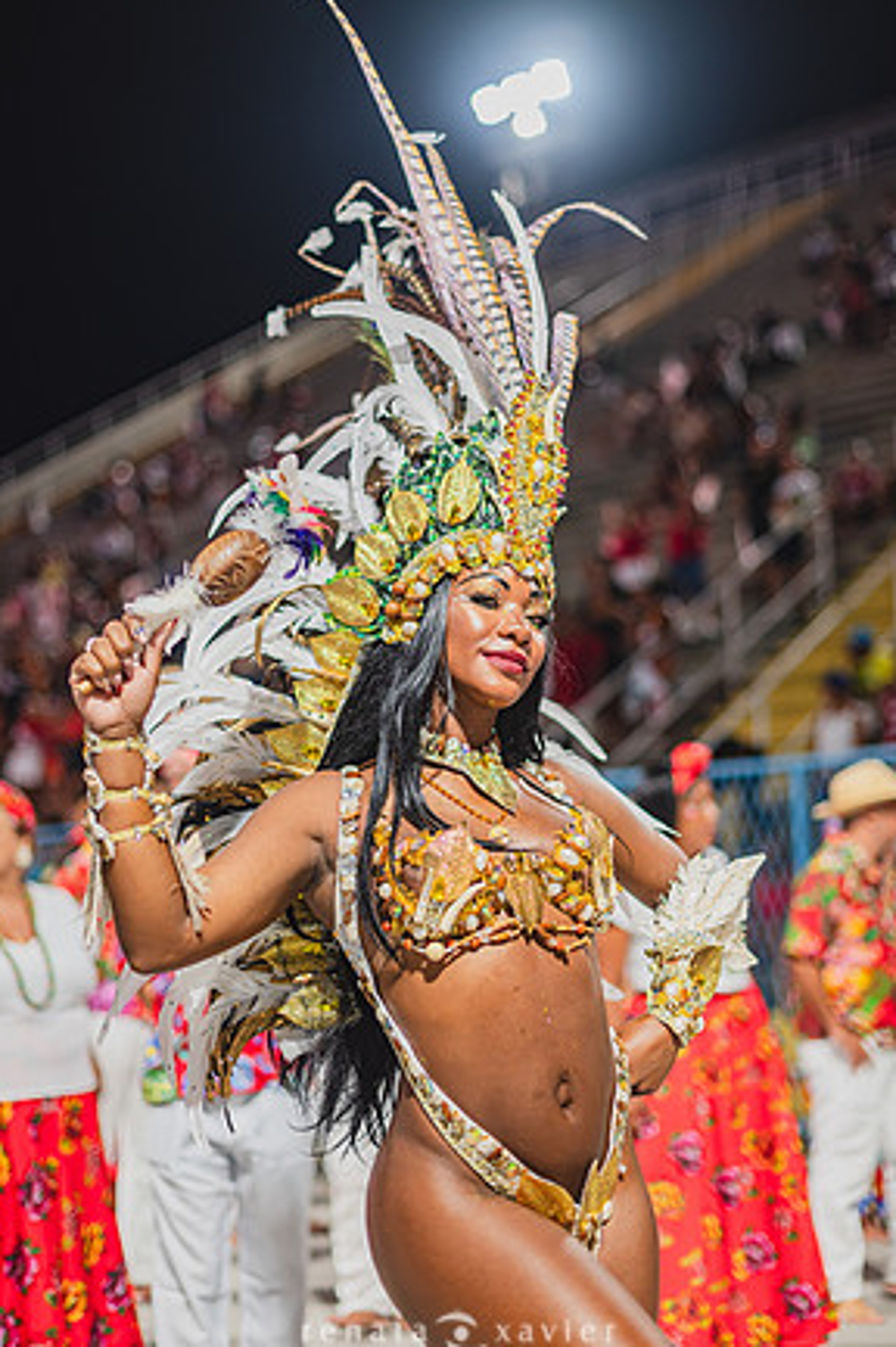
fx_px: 1944
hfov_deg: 26.0
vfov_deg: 38.2
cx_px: 454
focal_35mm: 52
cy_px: 687
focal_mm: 50
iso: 320
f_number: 1.8
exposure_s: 1/320
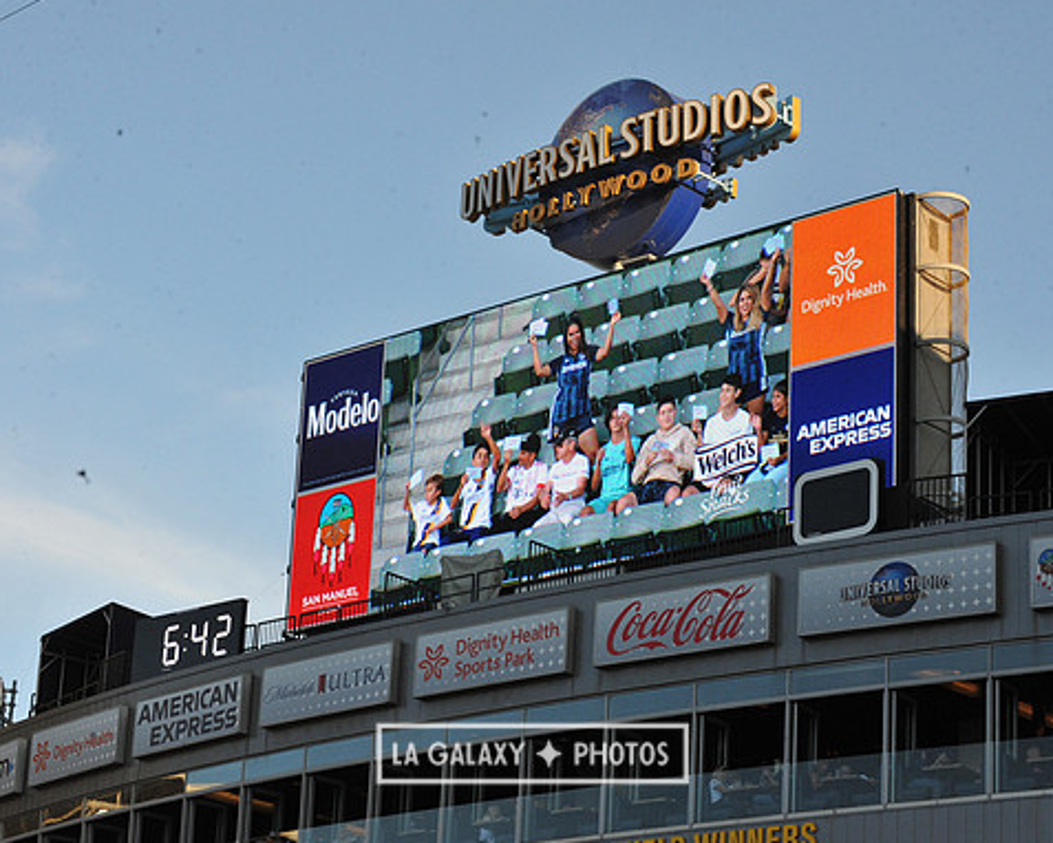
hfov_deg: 19.6
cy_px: 422
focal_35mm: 98
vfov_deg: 15.7
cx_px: 532
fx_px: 3055
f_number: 14
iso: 1600
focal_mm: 86
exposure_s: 1/800
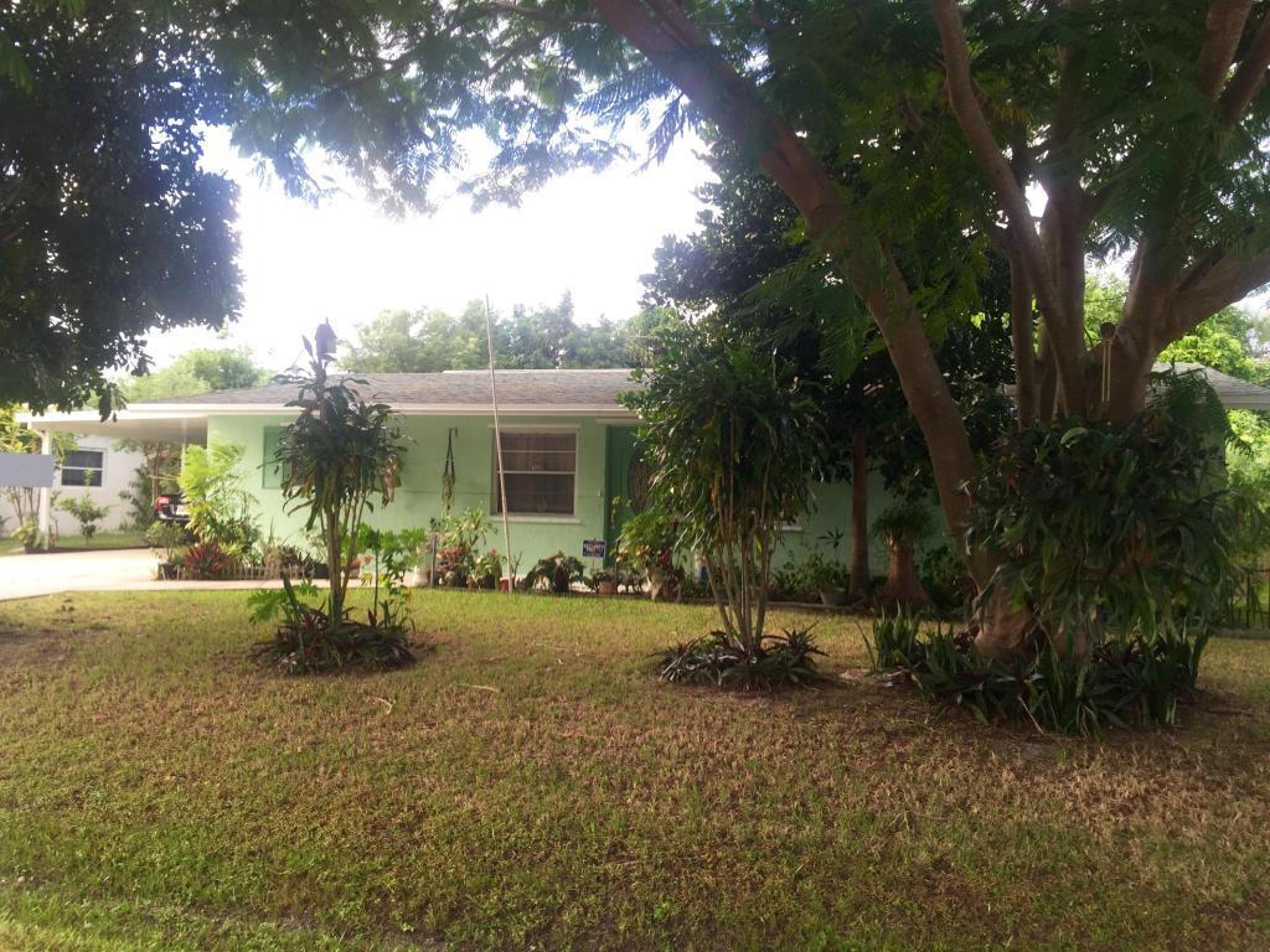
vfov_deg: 48.2
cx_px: 635
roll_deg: -1.8
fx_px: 1064
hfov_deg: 61.7
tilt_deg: +3.0
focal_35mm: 29
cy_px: 476
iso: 32
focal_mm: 4.15
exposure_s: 1/129
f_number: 2.2
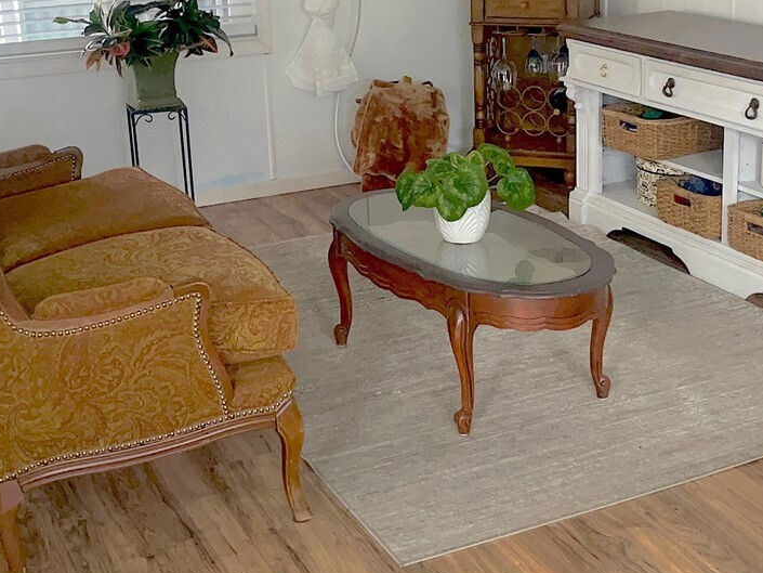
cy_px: 172
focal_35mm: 59
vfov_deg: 24.6
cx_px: 416
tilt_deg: -15.0
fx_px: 1301
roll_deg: +2.3
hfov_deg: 32.7
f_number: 1.6
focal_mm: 5.1
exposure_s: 1/60
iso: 400
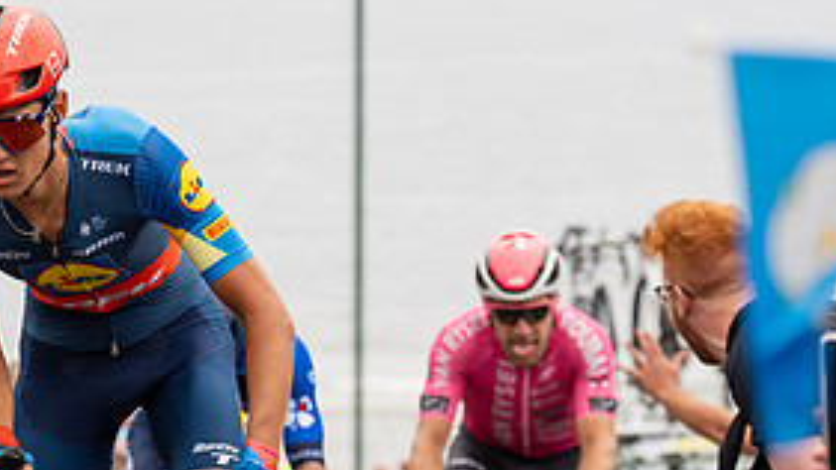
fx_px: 4367
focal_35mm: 197
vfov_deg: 6.2
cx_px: 68
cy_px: 141
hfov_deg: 10.9
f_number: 3.5
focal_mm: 90
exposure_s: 1/1000
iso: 320
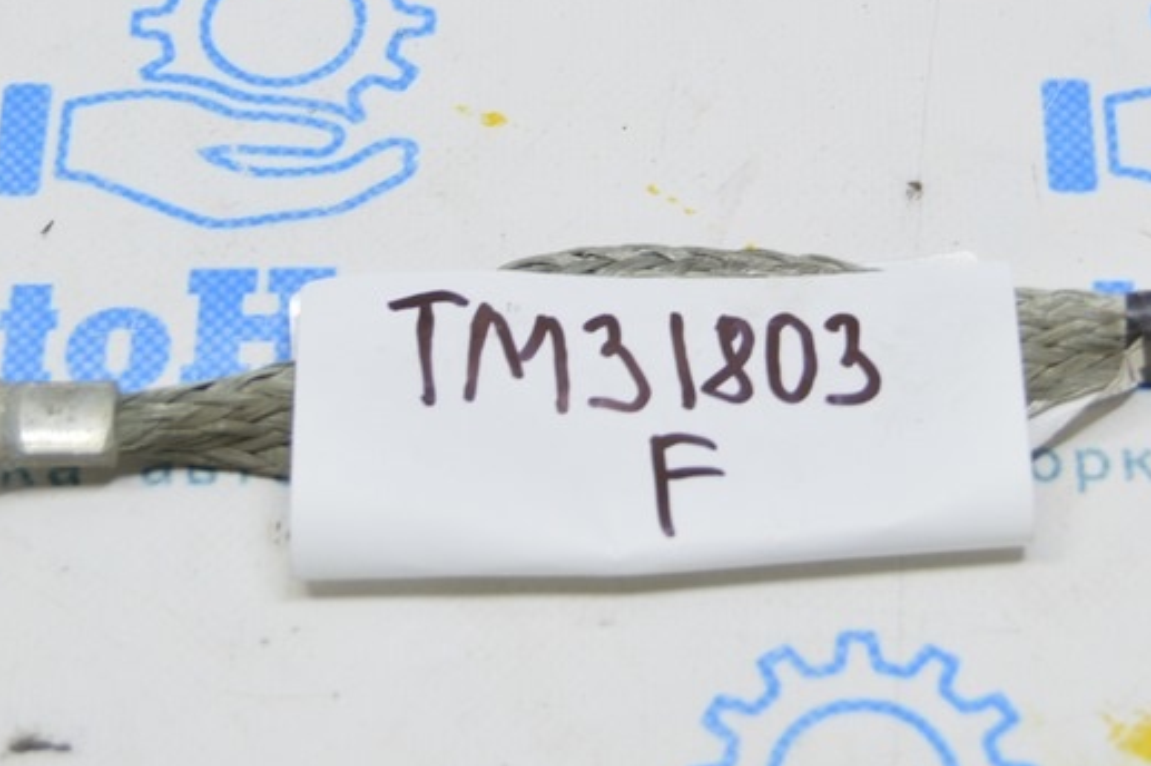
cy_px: 119
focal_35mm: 113
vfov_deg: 12.0
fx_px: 3610
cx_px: 657
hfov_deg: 18.1
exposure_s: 1/20
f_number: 5.6
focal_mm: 38
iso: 400
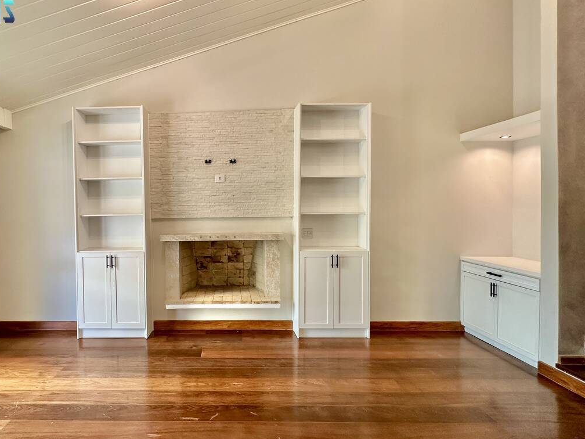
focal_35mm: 20
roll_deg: +0.3
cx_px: 224
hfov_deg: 80.4
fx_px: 338
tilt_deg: -0.1
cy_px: 210
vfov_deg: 65.9
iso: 200
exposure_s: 1/60
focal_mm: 2.22
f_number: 2.2
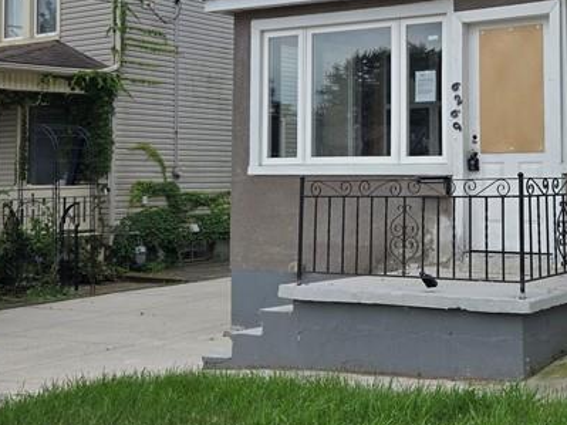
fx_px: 966
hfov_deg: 31.8
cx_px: 459
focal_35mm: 59
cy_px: 104
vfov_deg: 24.5
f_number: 1.8
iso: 25
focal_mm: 5.4
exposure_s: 1/1723
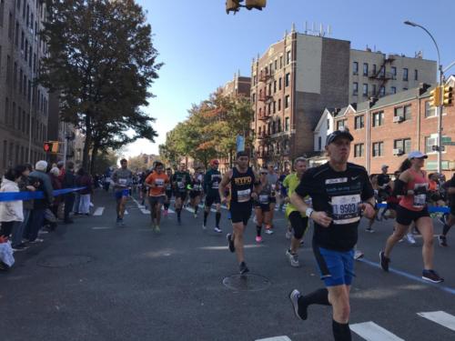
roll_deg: -1.2
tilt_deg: -1.0
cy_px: 170
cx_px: 228
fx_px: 368
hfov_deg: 63.4
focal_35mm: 28
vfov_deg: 49.7
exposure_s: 1/1182
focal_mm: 3.99
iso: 20
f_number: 1.8
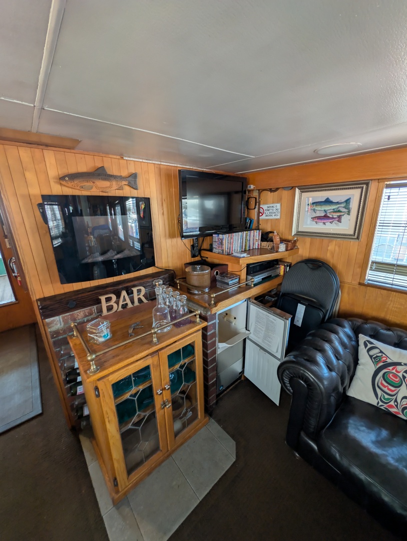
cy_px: 270
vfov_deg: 110.5
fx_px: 188
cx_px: 204
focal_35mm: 12
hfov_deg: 94.6
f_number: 1.7
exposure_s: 1/40.9
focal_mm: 2.02
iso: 71
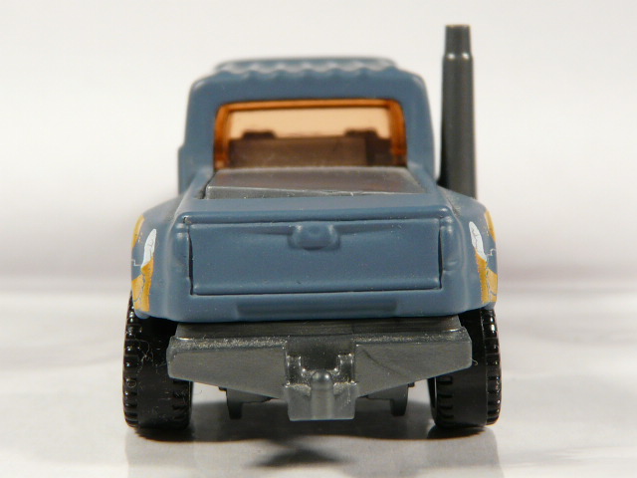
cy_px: 239
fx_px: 1417
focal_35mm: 77
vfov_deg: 19.1
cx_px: 318
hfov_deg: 25.3
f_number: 3.2
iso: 100
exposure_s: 1/40
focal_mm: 7.9
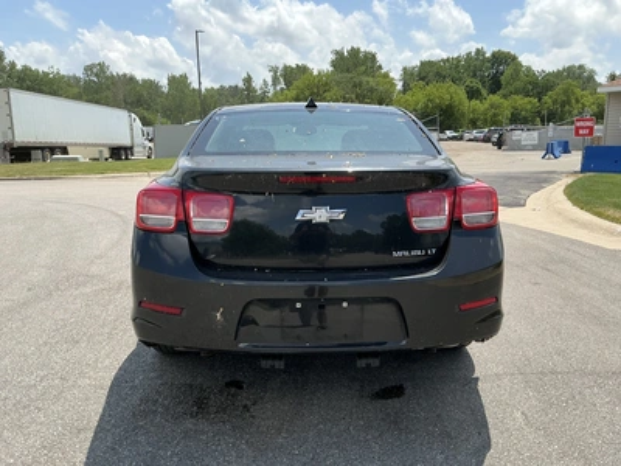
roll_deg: +0.7
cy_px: 233
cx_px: 310
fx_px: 502
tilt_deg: -8.3
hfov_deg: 63.4
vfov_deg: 49.7
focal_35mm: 28
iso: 25
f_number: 1.8
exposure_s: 1/1626
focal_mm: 3
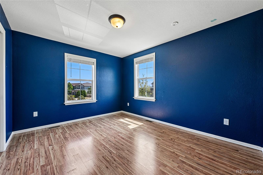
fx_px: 102
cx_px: 132
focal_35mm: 14
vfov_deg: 81.2
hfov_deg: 104.3
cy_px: 88
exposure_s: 1/15
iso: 280
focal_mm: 14
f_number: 11
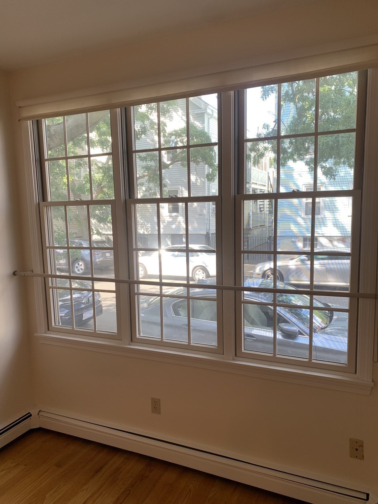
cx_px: 189
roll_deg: +2.0
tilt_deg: -6.7
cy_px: 252
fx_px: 379
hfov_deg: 53.1
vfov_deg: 67.3
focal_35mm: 26
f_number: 1.8
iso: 40
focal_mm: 4.25
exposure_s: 1/120
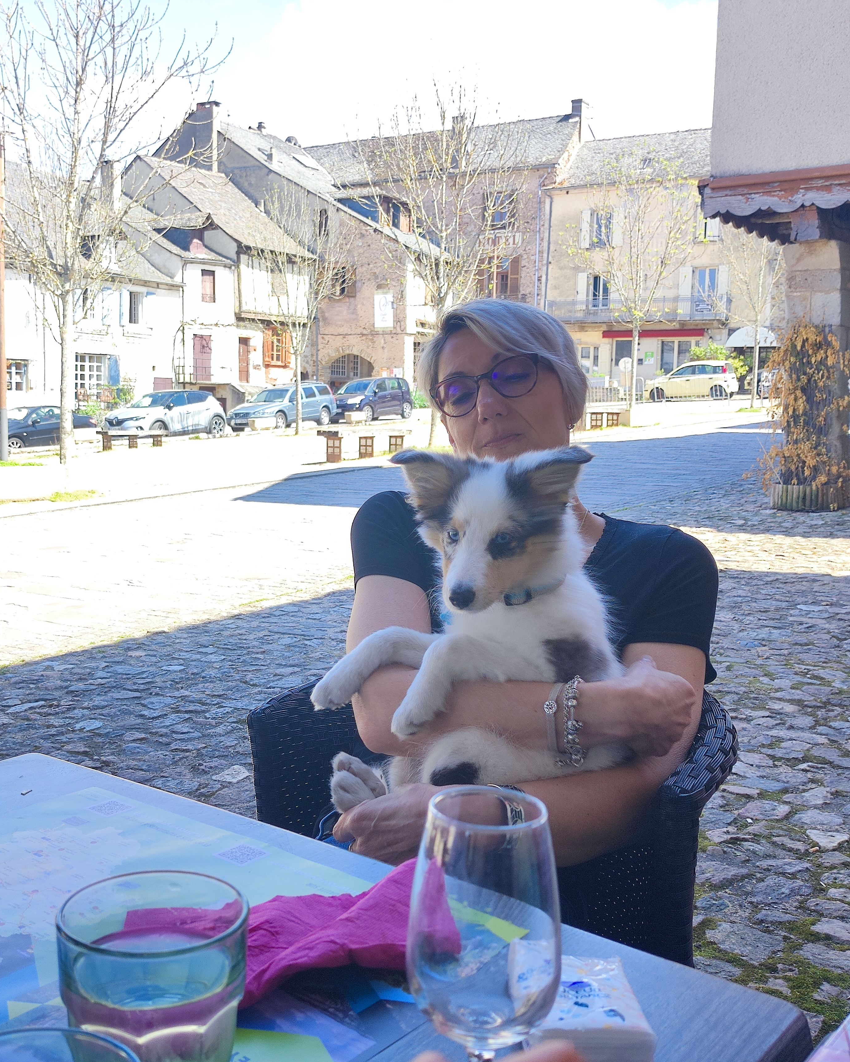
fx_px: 1038
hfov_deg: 44.3
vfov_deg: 54.2
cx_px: 344
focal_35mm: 33
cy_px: 531
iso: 50
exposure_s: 1/146
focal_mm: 4.7
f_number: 1.79
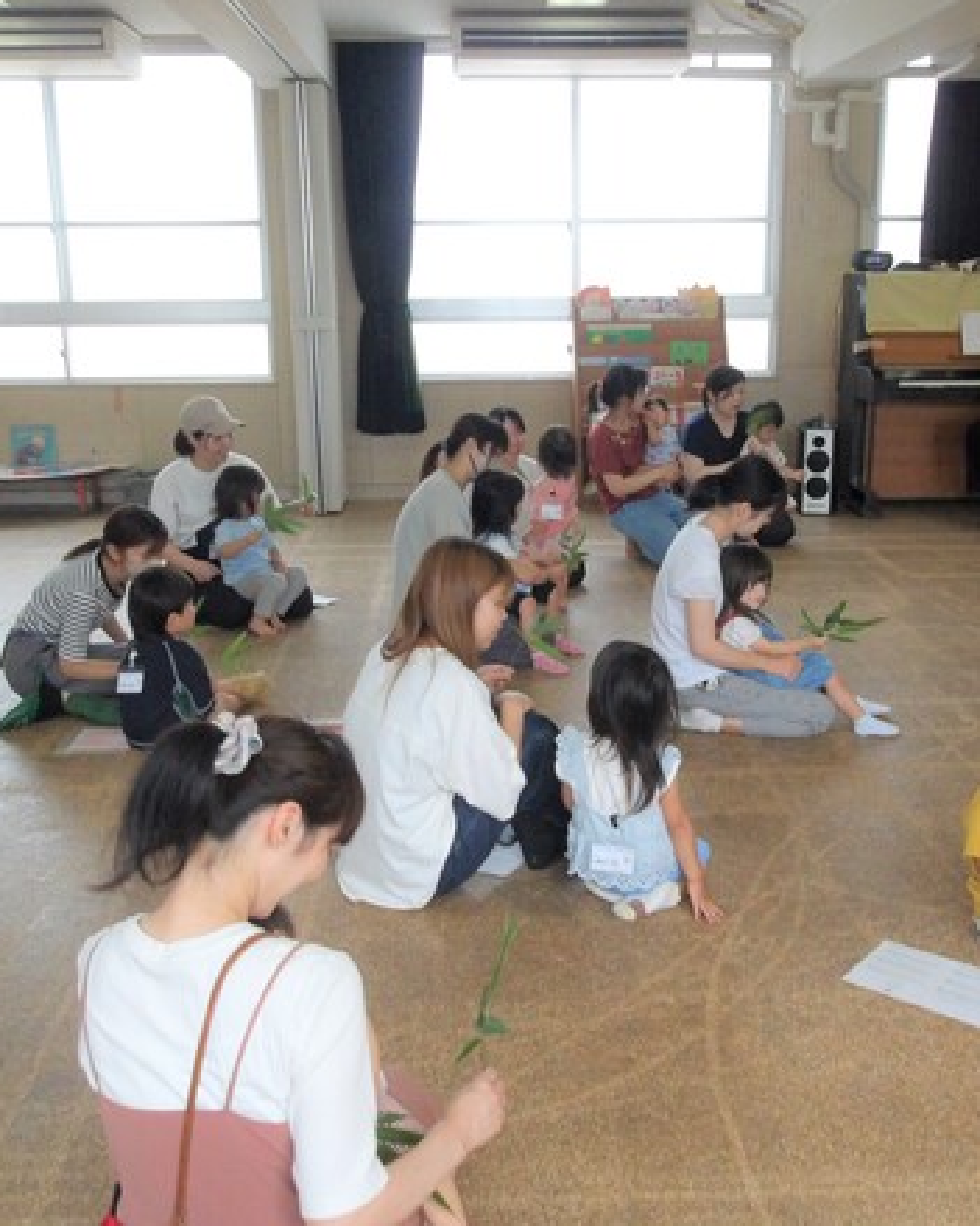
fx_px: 1306
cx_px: 525
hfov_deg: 41.1
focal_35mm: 36
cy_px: 606
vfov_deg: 50.3
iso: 498
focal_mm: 4.9
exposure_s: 1/60
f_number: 10.4
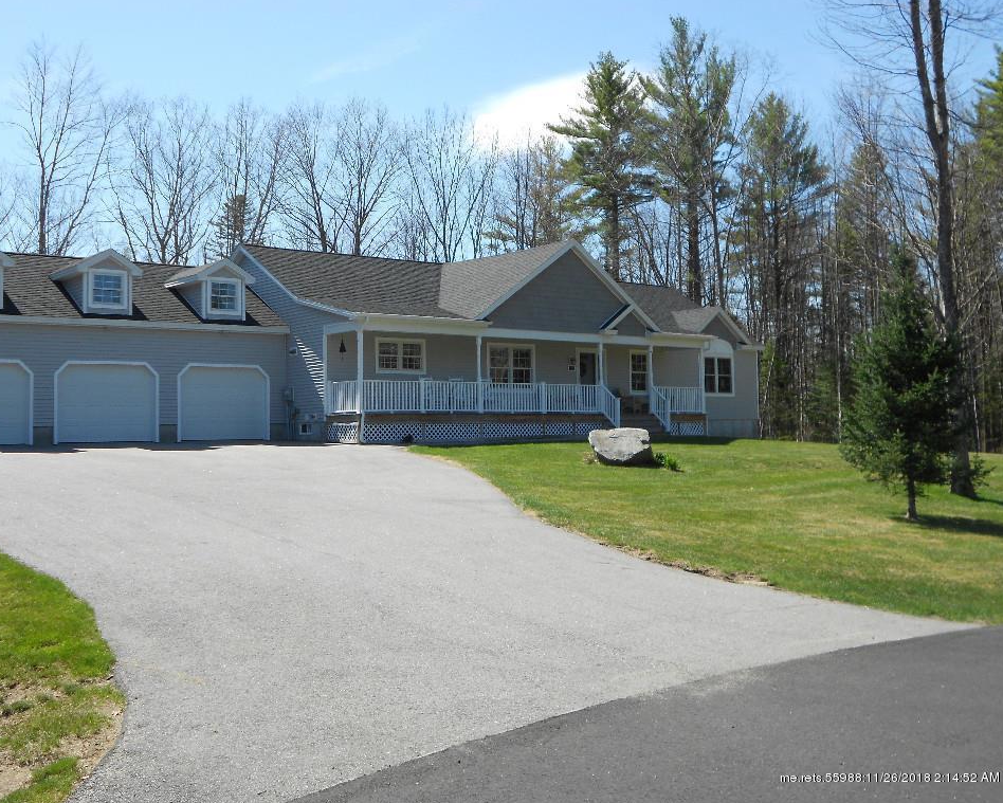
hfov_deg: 46.8
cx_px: 466
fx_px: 1158
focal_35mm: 39
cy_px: 401
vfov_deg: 38.2
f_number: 3.9
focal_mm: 6.7
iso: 80
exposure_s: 1/500
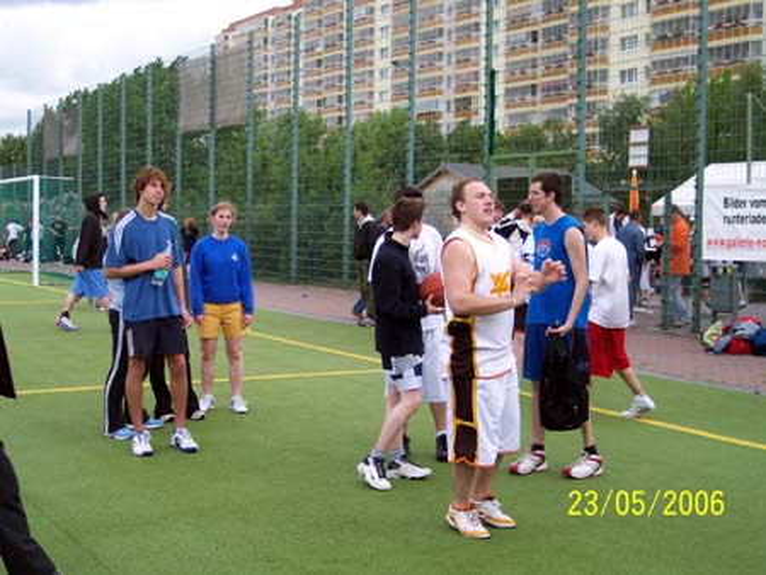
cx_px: 383
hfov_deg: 37.5
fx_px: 1129
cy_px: 288
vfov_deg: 28.6
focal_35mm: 51
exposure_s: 1/500
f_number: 3.4
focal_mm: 10.7
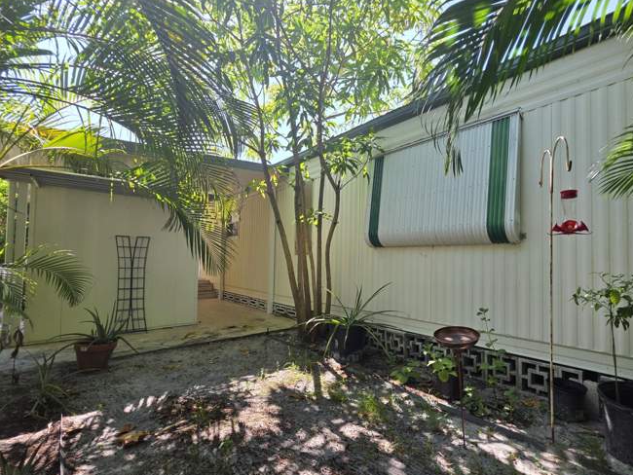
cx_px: 357
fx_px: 293
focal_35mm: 16
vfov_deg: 78.1
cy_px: 252
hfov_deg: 94.0
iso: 40
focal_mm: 2.2
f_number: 1.9
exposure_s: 1/493
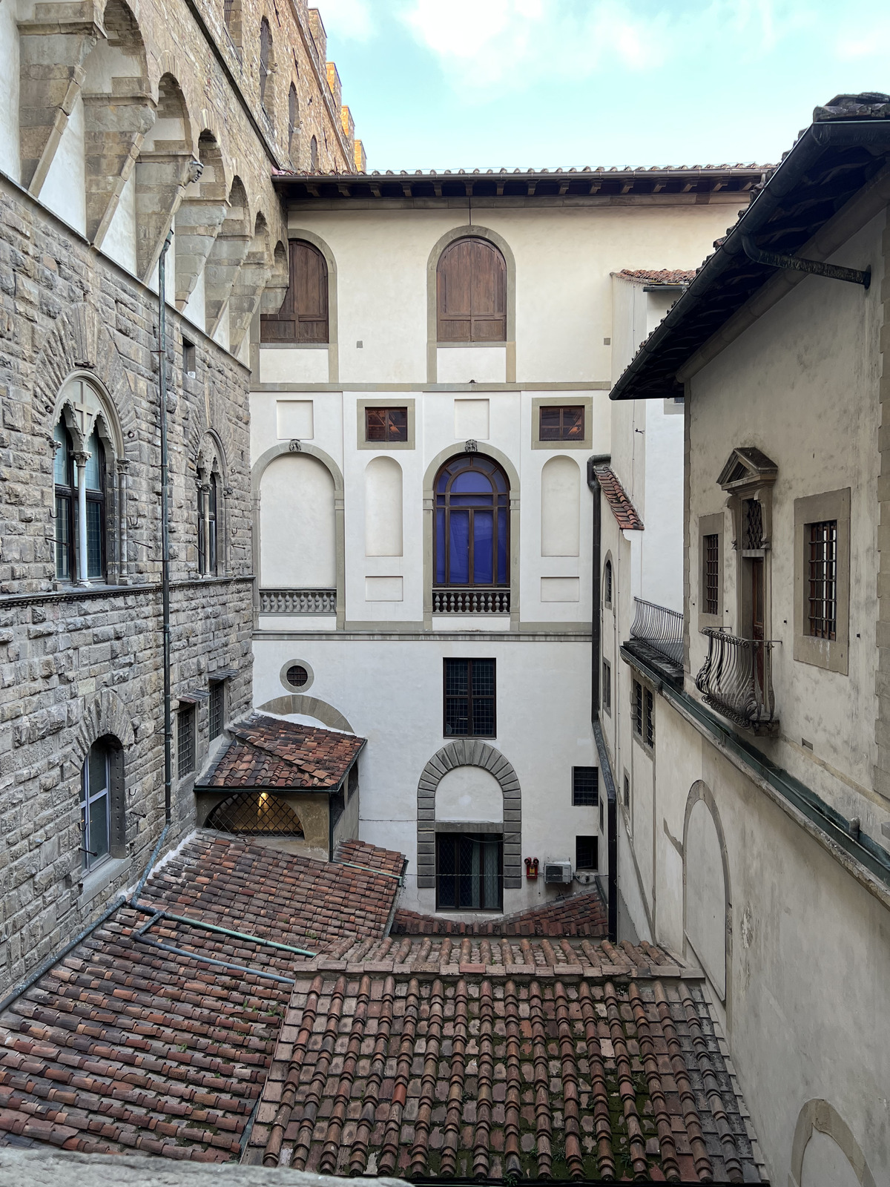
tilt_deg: -1.4
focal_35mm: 26
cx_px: 445
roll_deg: +0.2
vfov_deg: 67.3
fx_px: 891
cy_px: 594
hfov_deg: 53.1
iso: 32
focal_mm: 5.7
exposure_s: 1/100
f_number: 1.5
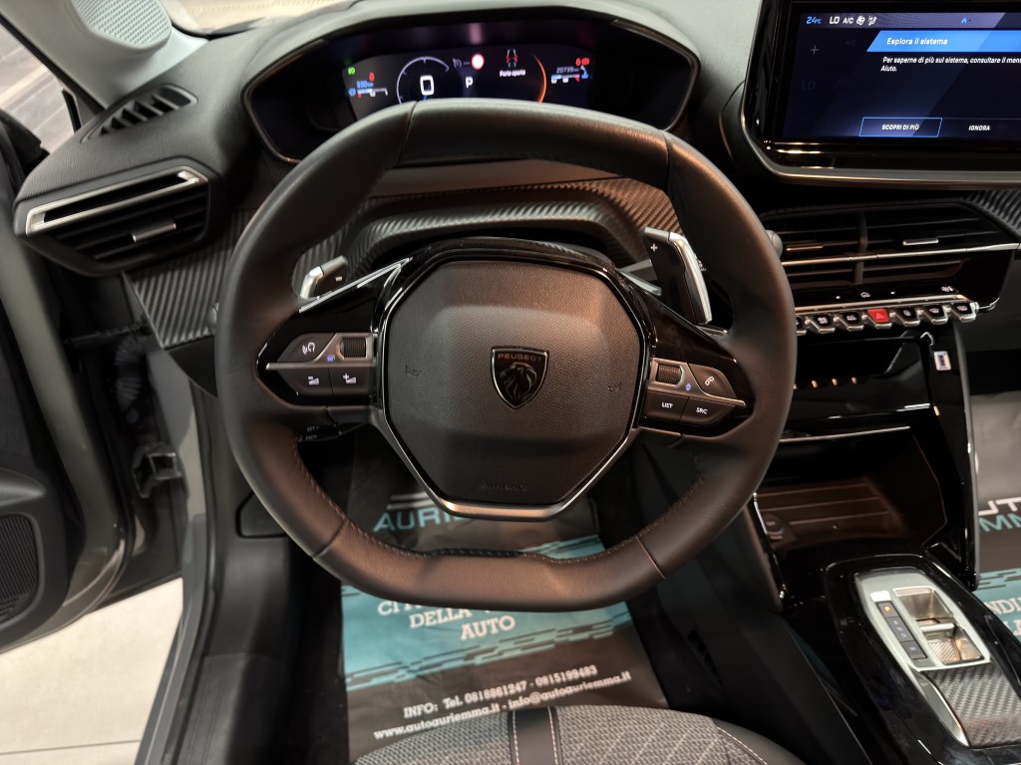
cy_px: 382
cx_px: 510
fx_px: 708
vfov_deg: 56.8
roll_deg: +4.3
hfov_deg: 71.6
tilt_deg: -38.7
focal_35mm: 24
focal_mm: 6.76
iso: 640
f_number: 1.78
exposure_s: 1/17
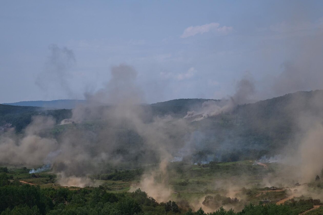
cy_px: 108
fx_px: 951
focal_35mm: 106
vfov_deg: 12.9
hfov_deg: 19.3
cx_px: 162
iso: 200
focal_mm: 71
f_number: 2.8
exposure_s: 1/13000
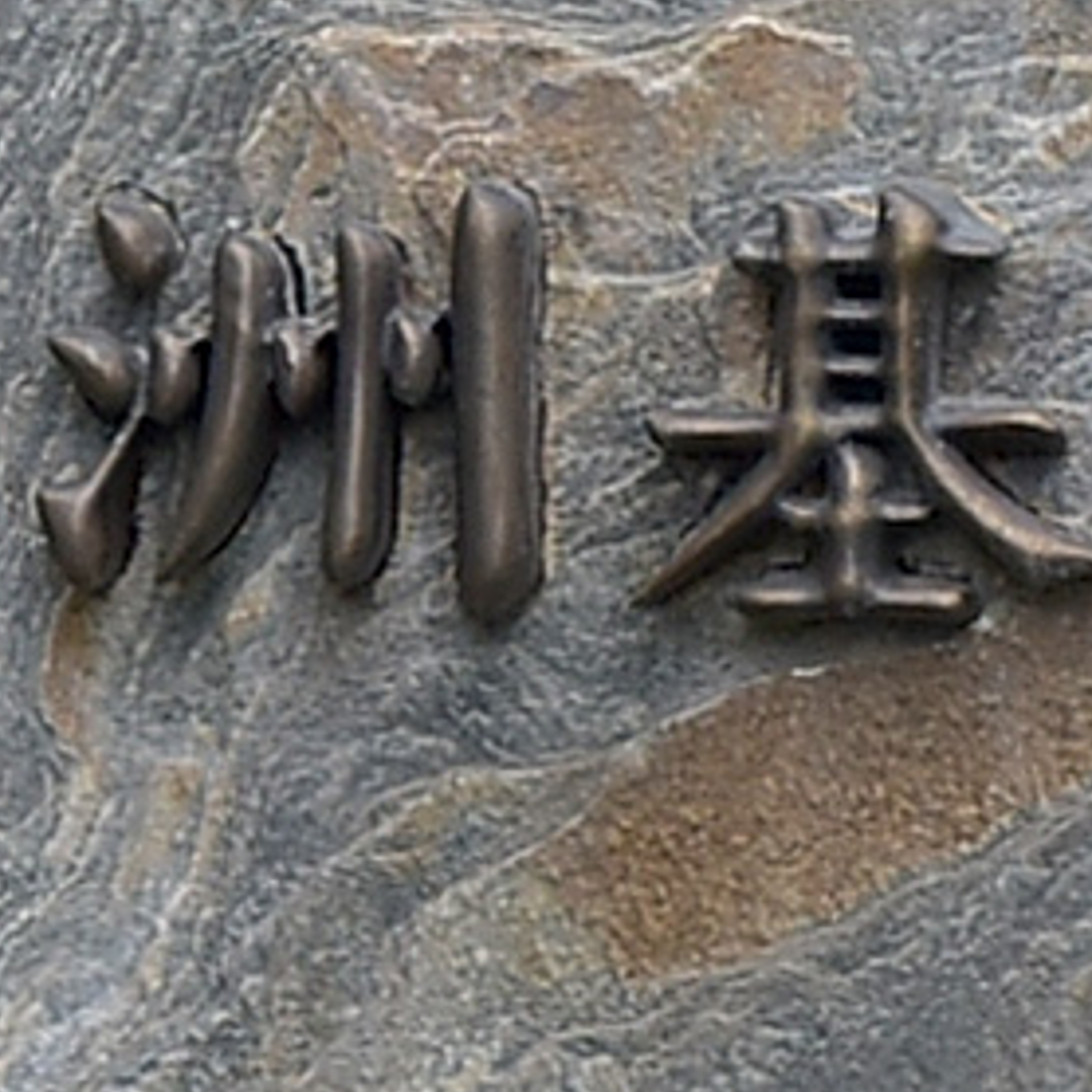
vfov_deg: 1.4
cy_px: -204
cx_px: 2380
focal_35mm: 1240
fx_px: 44256
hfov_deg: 1.4
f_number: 3.5
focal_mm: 135
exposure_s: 1/2000
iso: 200
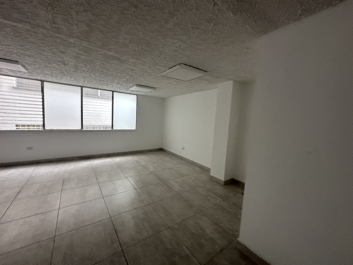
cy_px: 132
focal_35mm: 14
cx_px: 176
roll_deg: -2.2
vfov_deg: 85.7
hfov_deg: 102.1
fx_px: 143
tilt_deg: -4.8
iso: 320
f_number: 2.2
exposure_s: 1/86
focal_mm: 2.22
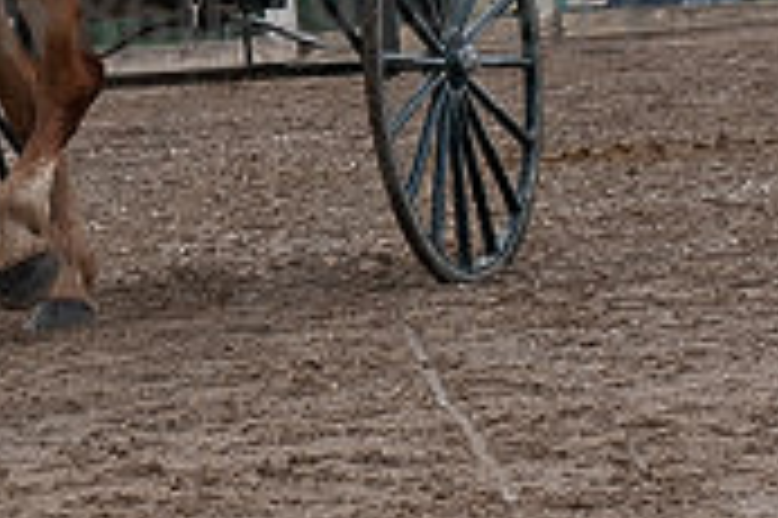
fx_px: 8809
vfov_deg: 3.4
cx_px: -112
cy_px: -133
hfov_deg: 5.0
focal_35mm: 408
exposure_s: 1/1000
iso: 1000
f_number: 5.6
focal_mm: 140
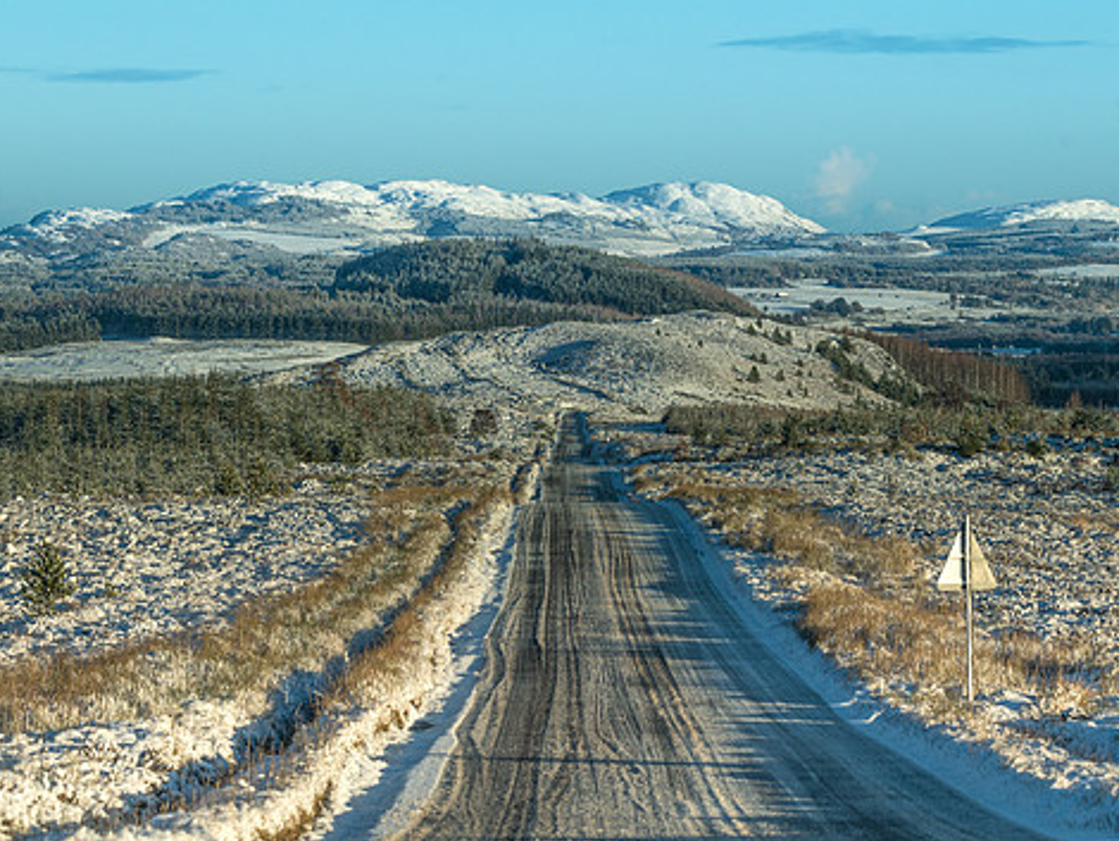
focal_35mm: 178
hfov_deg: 11.1
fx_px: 5757
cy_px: 435
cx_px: 540
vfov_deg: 8.3
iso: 200
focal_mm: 150
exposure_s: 1/500
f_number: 10
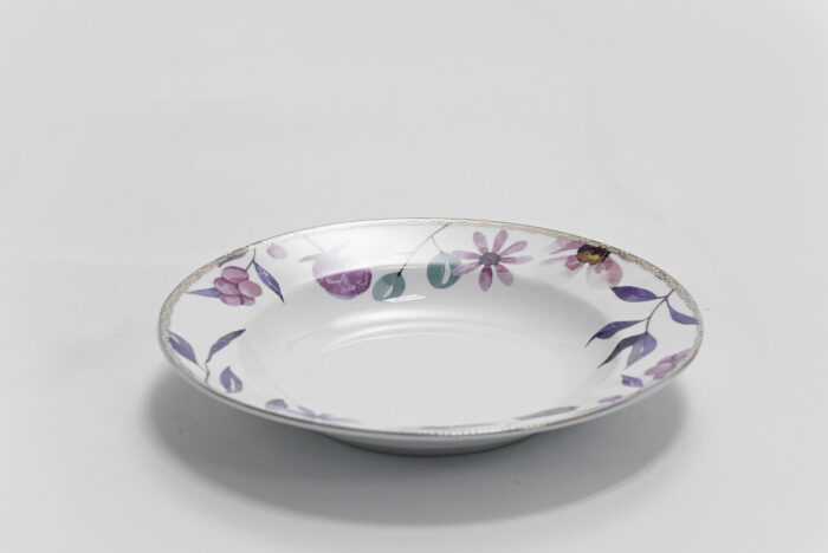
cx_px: 414
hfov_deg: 28.8
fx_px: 1611
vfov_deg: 19.5
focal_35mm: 70
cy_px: 276
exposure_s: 1/100
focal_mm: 70
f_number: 13
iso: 3200
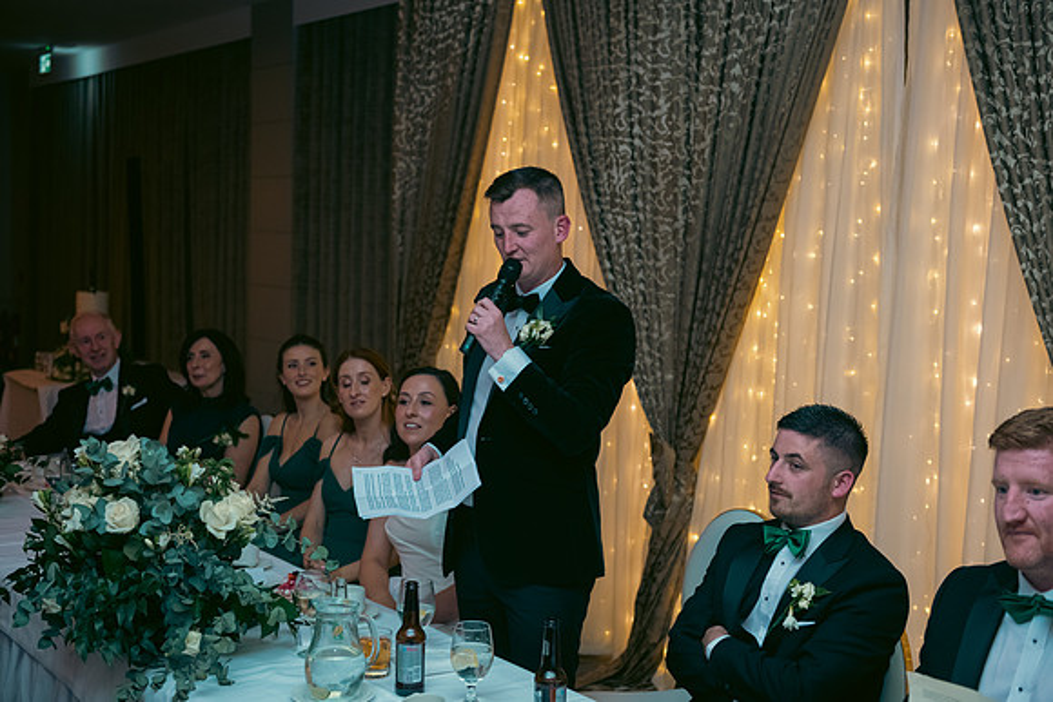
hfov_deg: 41.1
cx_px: 526
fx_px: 1404
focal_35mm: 48
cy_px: 351
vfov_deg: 28.1
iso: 800
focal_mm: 48
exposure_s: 1/160
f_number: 3.5
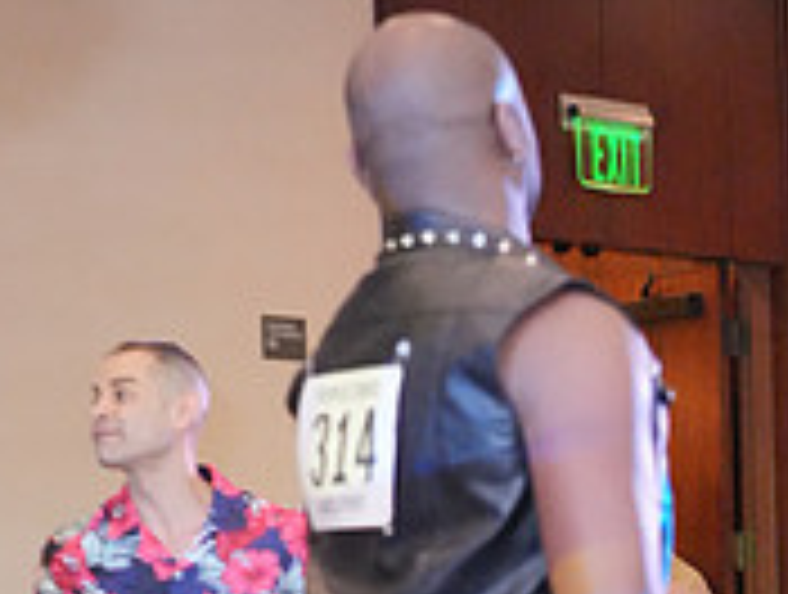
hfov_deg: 12.2
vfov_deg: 9.2
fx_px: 3627
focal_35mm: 159
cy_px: 760
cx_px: 817
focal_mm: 50
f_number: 4
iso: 12800
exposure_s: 1/400
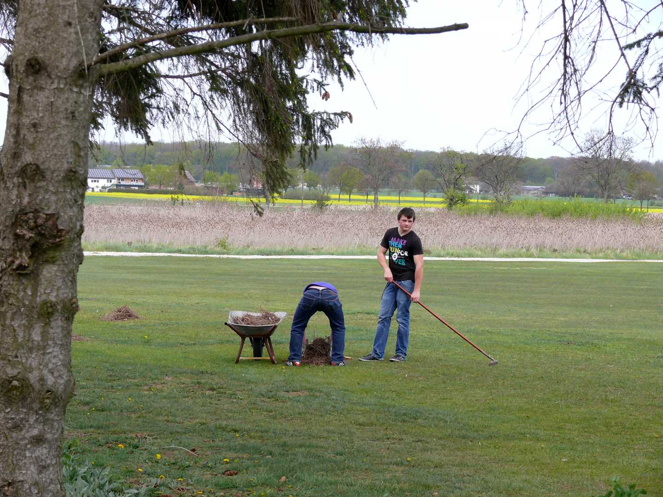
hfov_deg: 18.2
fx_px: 2069
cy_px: 248
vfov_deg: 13.7
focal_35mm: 108
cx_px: 332
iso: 100
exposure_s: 1/250
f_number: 5
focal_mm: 22.9
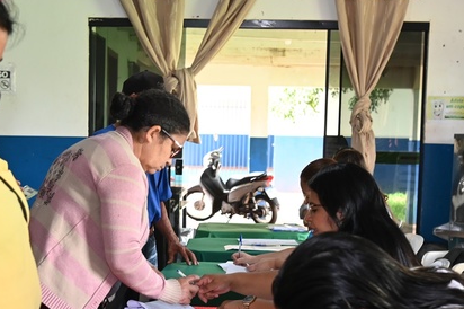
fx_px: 1069
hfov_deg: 24.4
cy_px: 270
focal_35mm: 83
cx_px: 168
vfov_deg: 16.2
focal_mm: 38
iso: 720
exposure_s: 1/60
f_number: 4
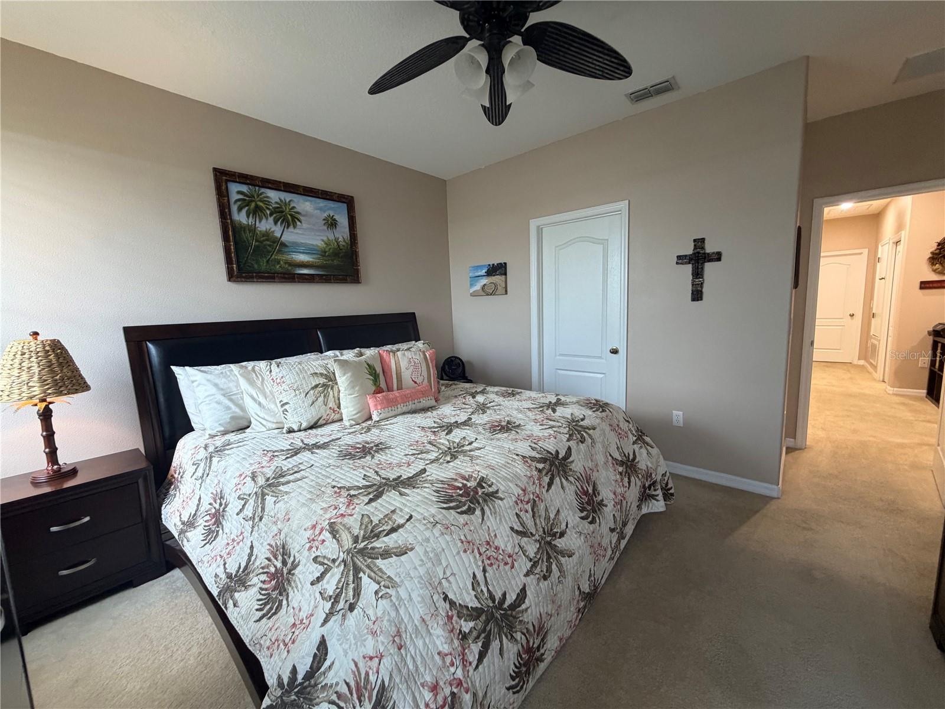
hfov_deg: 102.1
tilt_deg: -6.5
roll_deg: +2.3
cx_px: 472
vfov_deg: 85.7
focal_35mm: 14
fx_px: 382
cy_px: 354
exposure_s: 1/60
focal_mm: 2.22
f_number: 2.2
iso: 250
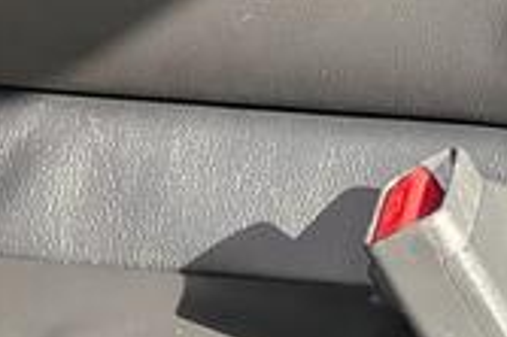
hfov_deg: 9.3
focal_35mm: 199
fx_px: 2800
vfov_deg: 6.6
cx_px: 1192
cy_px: -465
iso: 54
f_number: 1.89
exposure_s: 1/60
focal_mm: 5.43
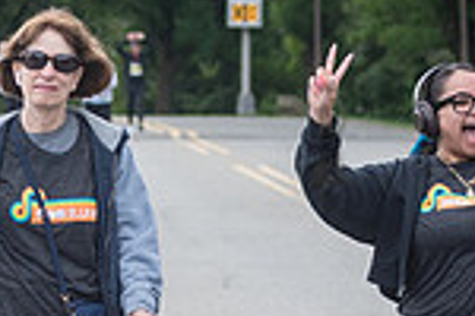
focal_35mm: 382
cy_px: 265
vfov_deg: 3.6
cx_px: 71
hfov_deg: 5.4
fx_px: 5040
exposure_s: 1/1000
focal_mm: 80
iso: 400
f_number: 4
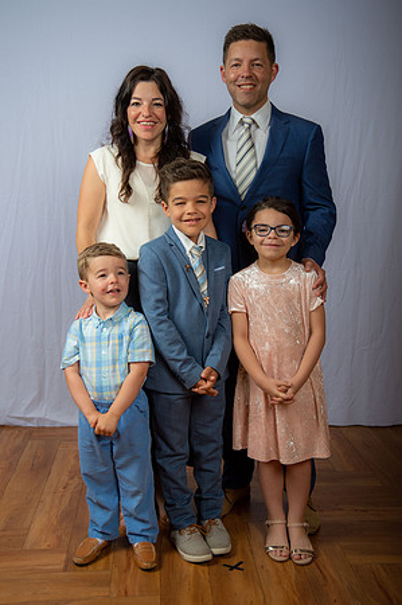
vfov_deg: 43.6
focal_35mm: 45
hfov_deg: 29.8
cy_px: 302
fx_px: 755
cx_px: 201
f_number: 6.3
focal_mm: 45
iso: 250
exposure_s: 1/200
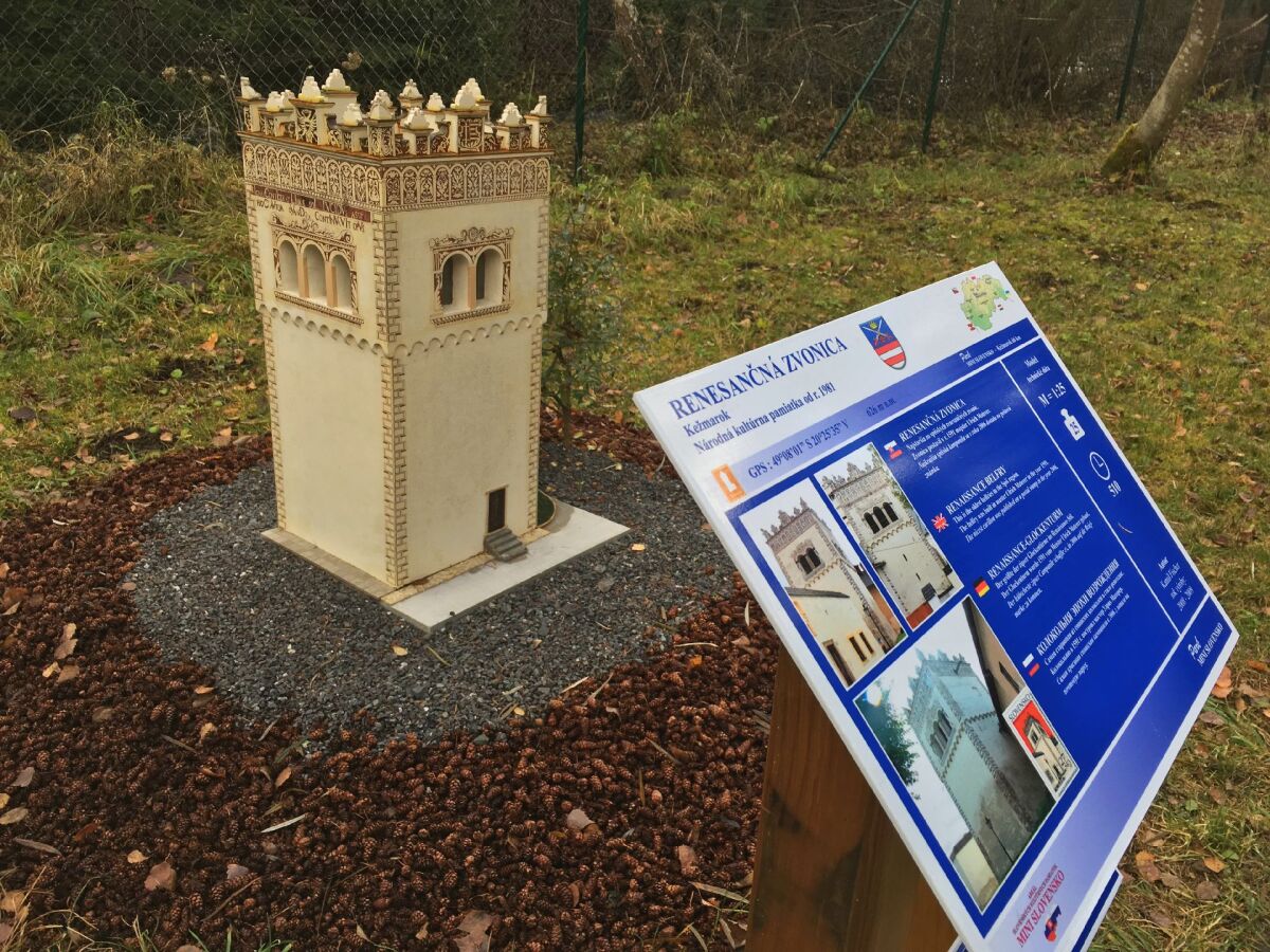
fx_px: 1064
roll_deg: -3.7
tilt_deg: -21.9
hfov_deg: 61.7
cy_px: 476
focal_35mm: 29
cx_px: 635
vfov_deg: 48.2
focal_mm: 4.15
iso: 25
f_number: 2.2
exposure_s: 1/340
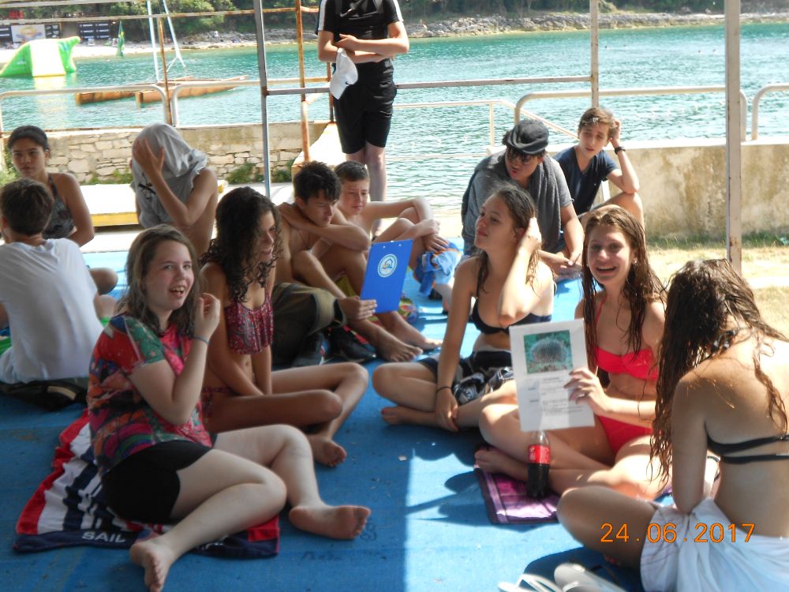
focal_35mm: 49
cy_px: 296
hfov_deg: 38.9
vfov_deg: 29.7
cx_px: 394
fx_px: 1117
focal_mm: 8.8
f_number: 4.5
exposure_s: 1/160
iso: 80
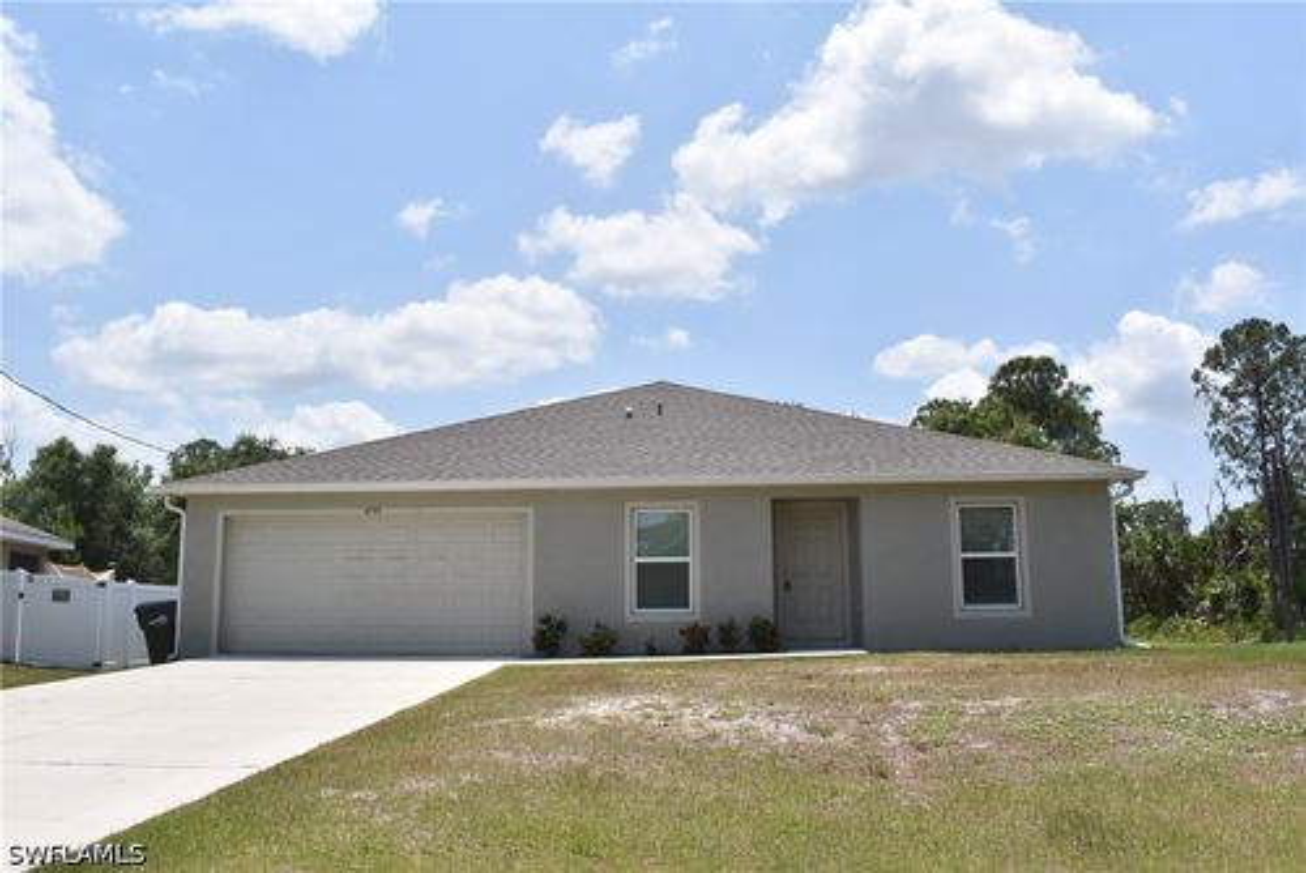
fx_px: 1089
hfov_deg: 61.9
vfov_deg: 43.7
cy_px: 436
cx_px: 653
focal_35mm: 30
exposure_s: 1/200
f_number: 25
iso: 400
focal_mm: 20
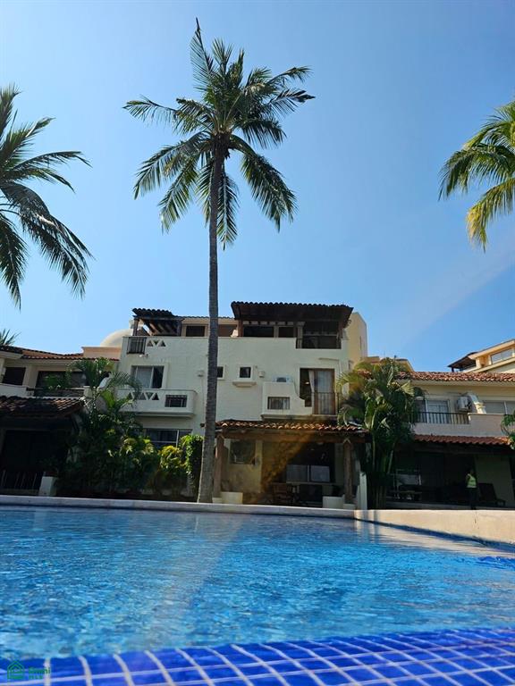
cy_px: 343
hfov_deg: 58.9
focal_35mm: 23
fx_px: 456
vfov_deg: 73.9
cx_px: 258
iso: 12
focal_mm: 6.3
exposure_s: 1/1663
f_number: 1.7
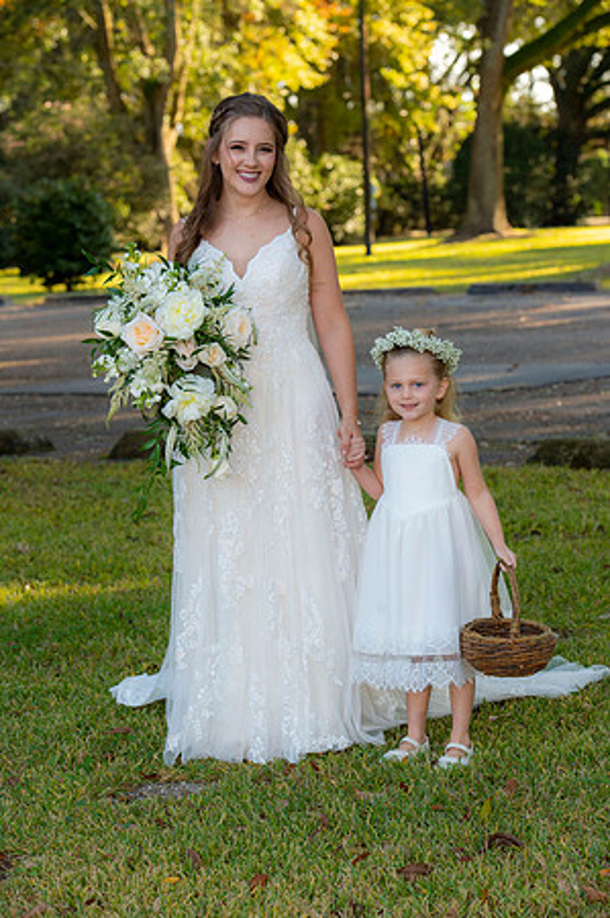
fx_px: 2547
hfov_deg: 13.7
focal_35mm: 100
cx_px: 305
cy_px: 459
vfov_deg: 20.4
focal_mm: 100
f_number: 6.3
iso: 1250
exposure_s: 1/640
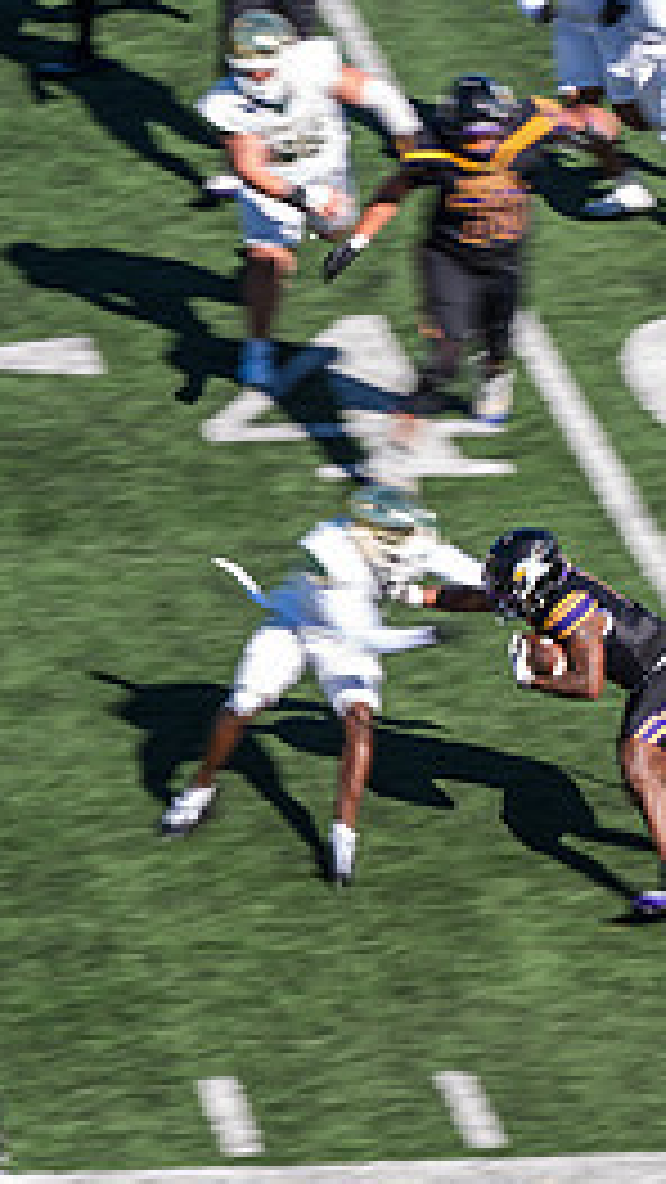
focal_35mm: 312
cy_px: 835
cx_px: 531
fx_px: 9792
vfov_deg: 6.9
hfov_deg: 3.9
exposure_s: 1/60
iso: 32
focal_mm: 135
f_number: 8
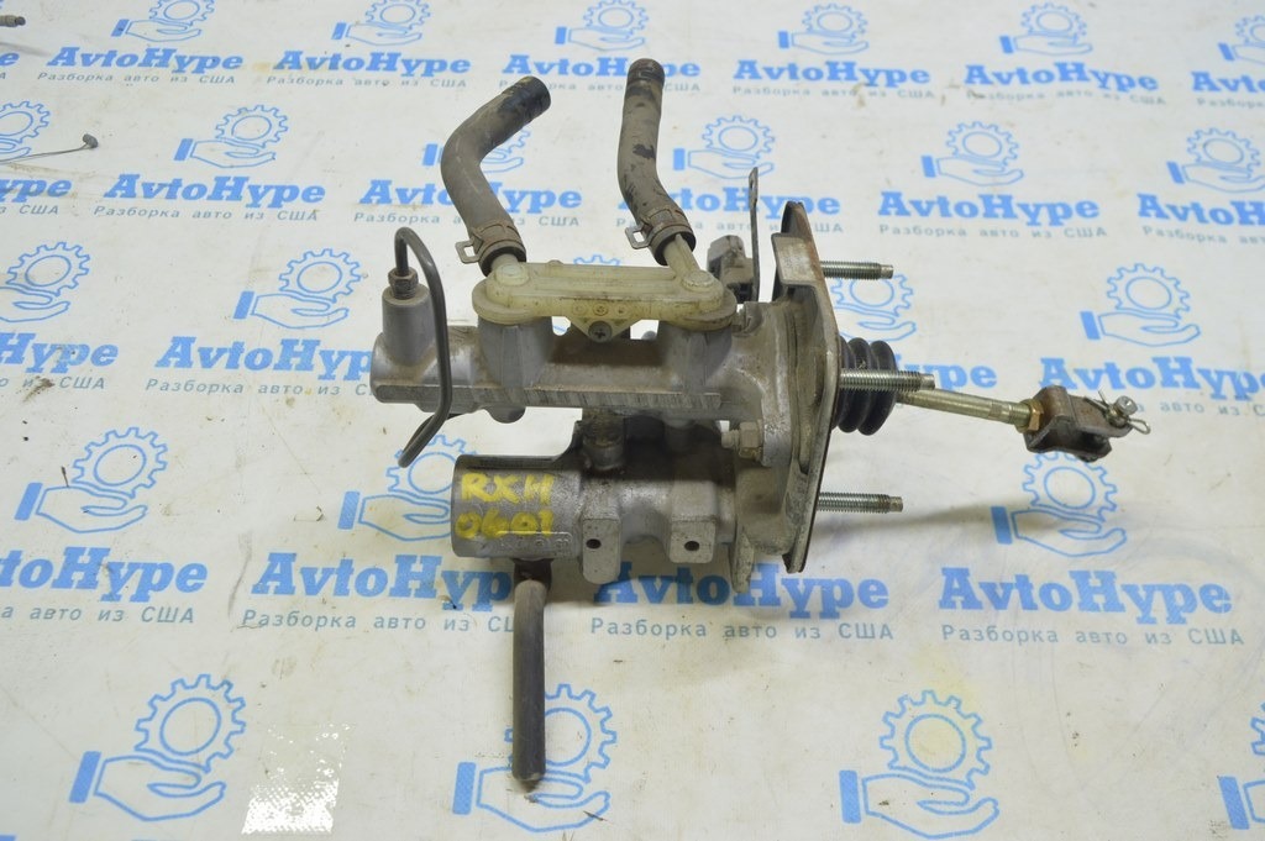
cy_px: 420
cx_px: 632
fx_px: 1053
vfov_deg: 43.5
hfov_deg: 62.0
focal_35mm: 30
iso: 400
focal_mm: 20
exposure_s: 1/20
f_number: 5.6
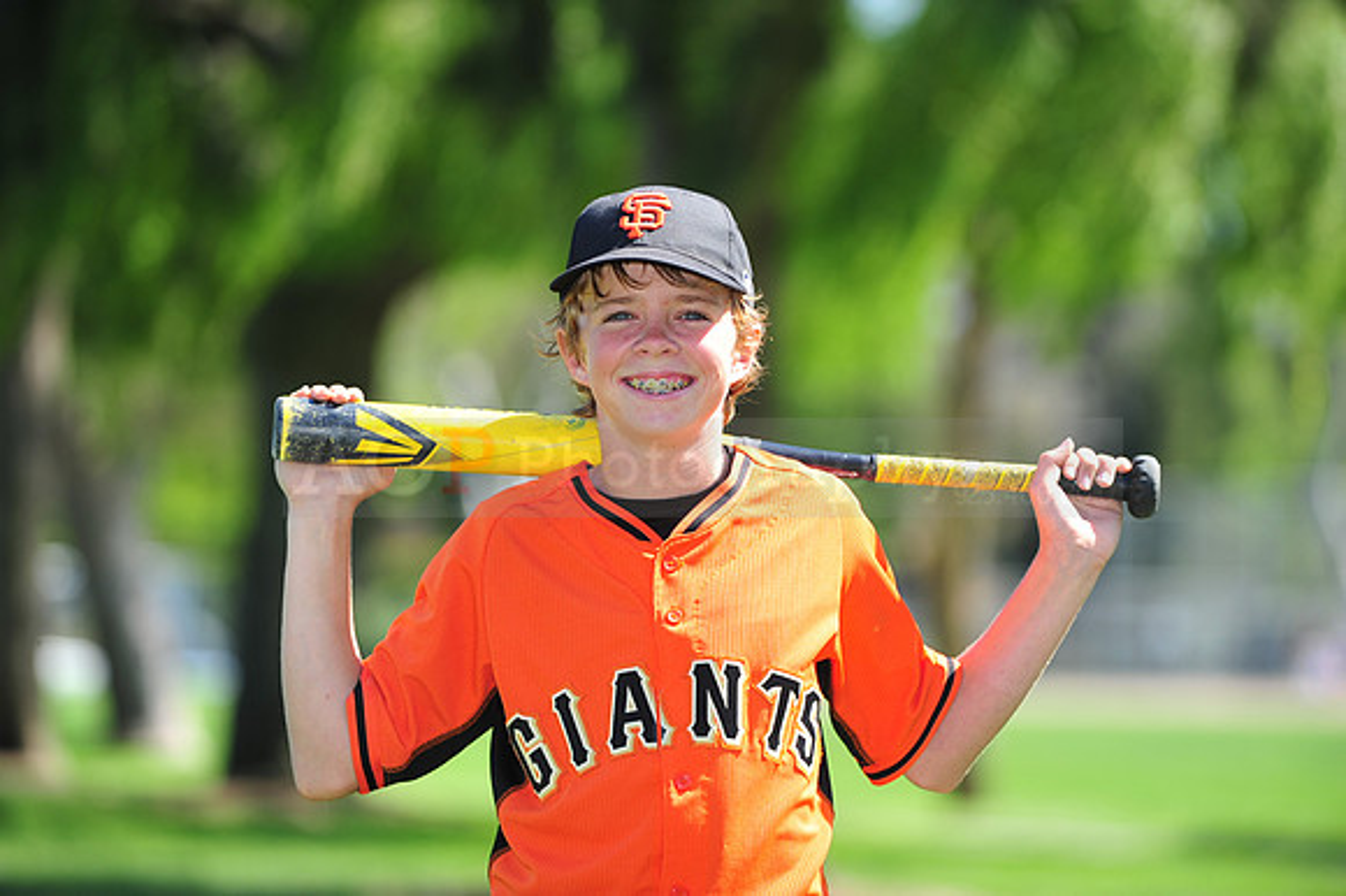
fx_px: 7473
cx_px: 673
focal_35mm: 200
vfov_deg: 6.9
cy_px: 448
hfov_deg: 10.3
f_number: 4.5
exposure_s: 1/640
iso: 200
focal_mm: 200
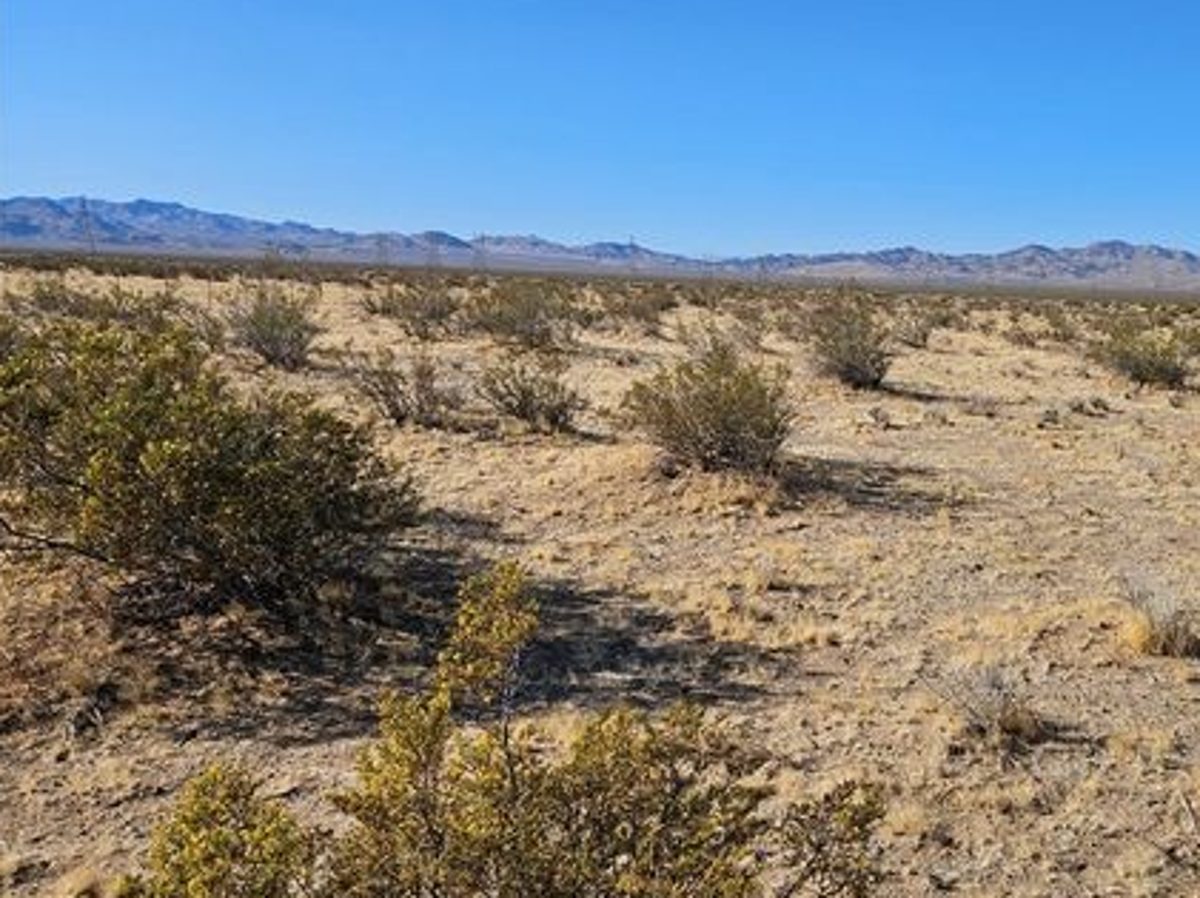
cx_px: 904
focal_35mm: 35
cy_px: 459
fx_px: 1212
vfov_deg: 40.6
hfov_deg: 50.4
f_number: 1.8
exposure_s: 1/2723
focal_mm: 5.4
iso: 25
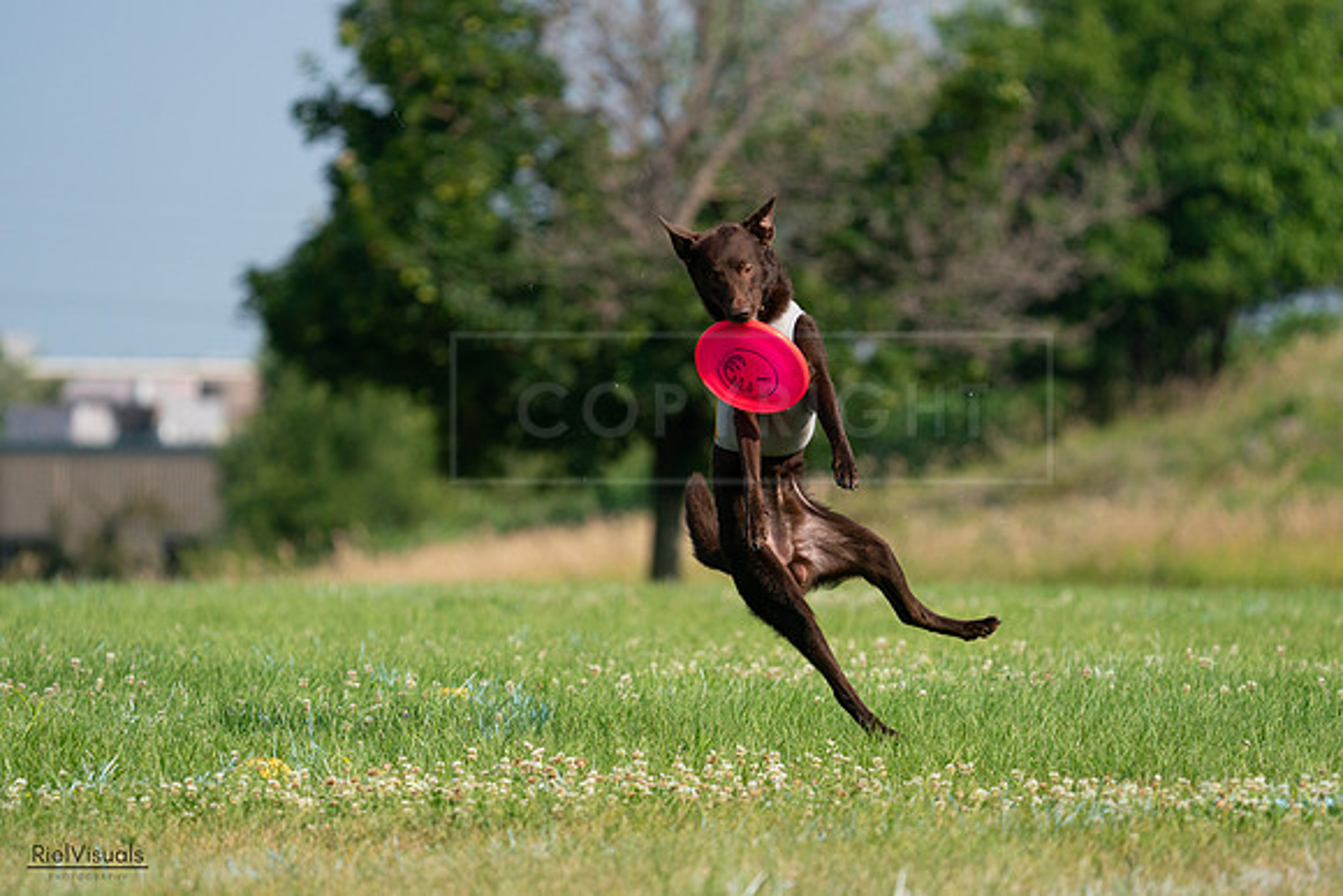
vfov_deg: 4.6
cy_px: 448
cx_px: 672
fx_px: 11194
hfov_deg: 6.9
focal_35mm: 300
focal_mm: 300
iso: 1000
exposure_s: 1/4000
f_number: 5.6
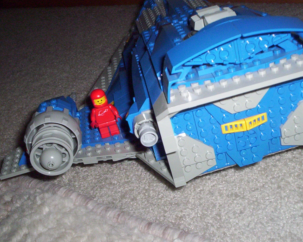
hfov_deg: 35.7
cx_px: 197
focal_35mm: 52
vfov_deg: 29.1
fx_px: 466
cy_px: 133
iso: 140
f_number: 4.5
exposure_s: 1/60
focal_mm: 4.99
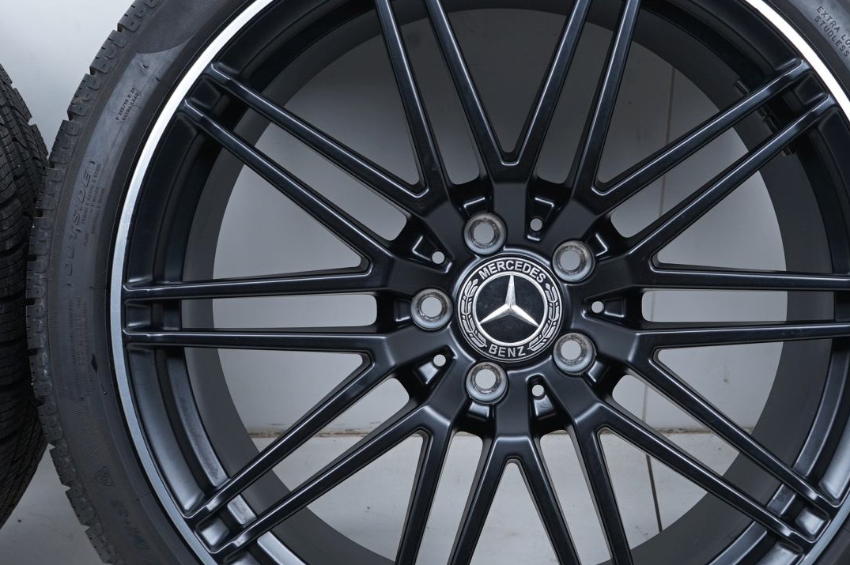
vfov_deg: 18.1
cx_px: 528
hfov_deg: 26.9
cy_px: 307
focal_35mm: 75
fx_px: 1769
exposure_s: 1/125
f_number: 8
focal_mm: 42
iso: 250
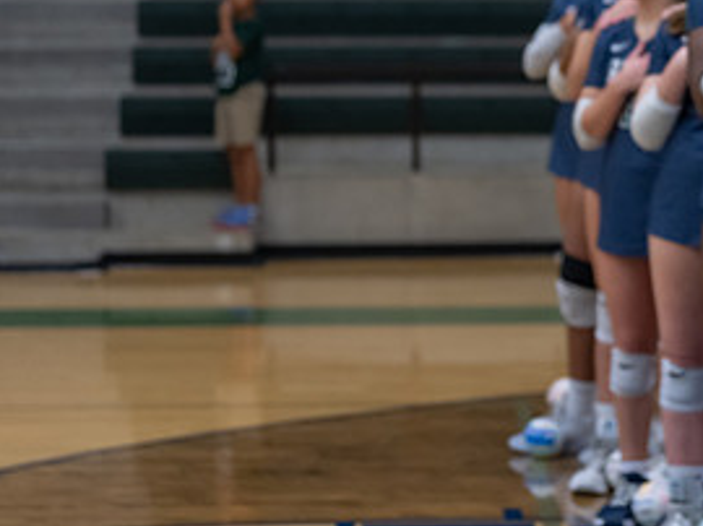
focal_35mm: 155
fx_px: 3145
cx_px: 690
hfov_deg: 12.6
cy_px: 44
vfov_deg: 9.5
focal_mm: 70
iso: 1600
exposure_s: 1/320
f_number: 2.8
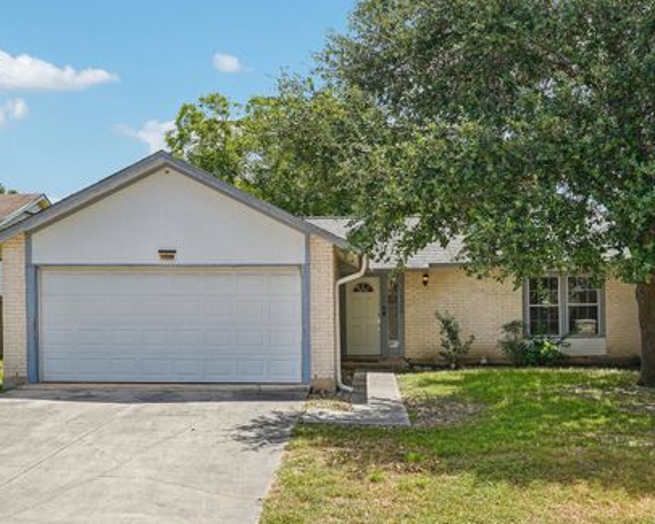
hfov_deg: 48.4
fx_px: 729
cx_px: 355
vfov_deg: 39.6
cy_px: 264
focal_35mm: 38
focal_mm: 32.5
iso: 100
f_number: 8
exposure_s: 1/125
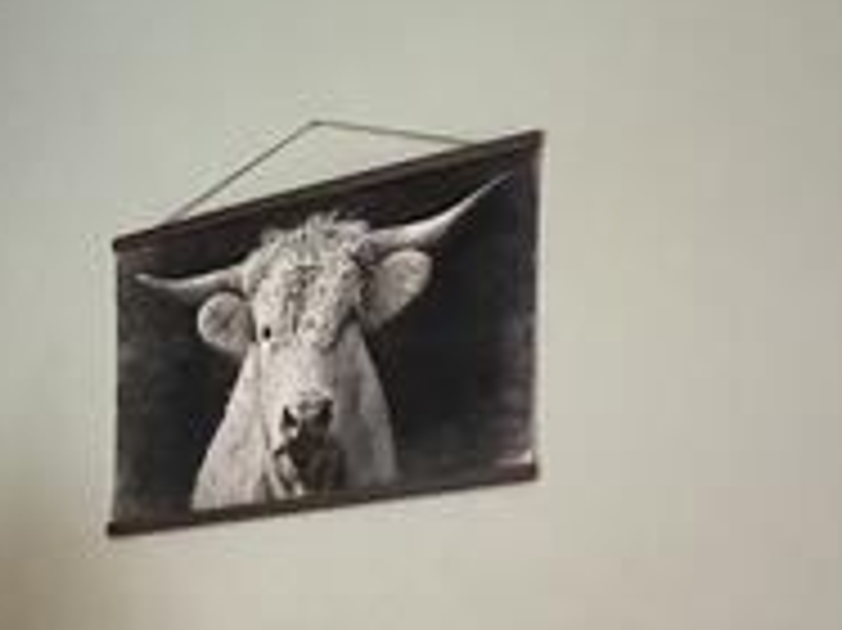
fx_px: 2334
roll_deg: -1.0
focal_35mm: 96
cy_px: 918
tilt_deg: -1.9
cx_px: -315
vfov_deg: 14.4
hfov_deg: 18.7
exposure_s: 1/60
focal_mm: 3
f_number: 1.8
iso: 125
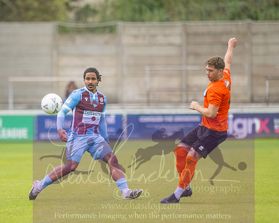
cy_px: 118
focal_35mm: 503
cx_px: 107
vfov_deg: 3.1
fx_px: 4153
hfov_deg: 3.8
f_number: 2.8
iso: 400
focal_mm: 270
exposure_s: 1/1250
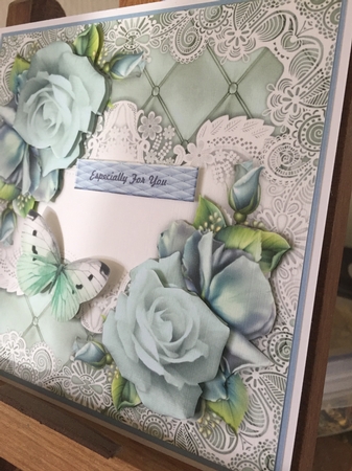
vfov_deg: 61.7
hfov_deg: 48.2
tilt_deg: -15.3
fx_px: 394
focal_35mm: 29
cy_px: 236
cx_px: 176
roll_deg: +1.5
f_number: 2.2
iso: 64
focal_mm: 4.15
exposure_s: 1/33
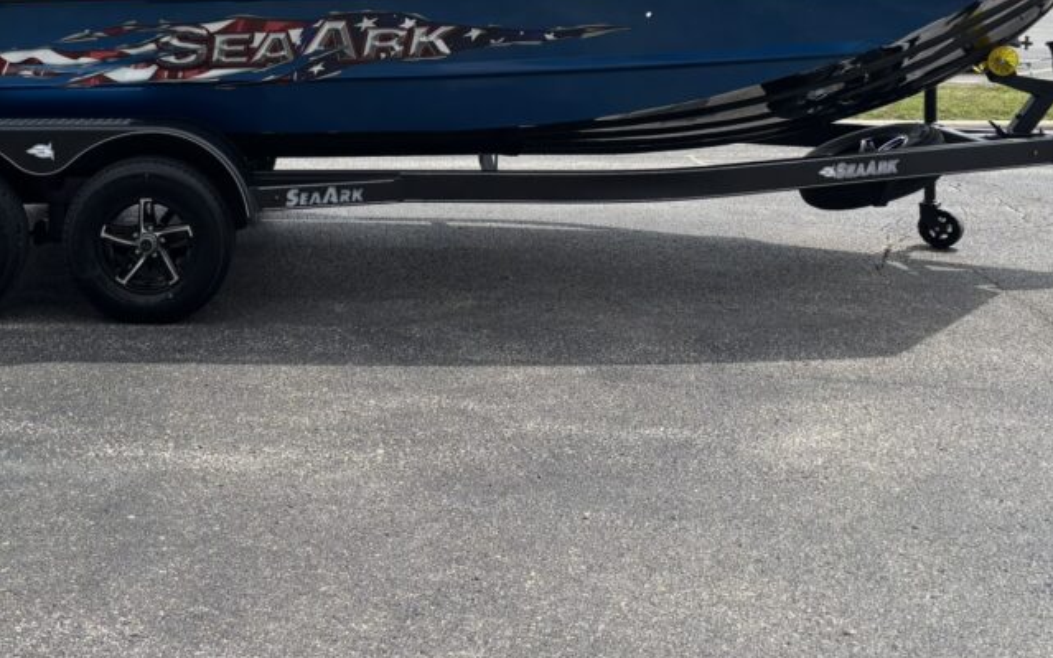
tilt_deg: -5.0
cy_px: 91
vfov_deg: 27.2
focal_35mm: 46
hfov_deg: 42.5
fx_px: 1320
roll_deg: -1.1
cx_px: 297
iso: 50
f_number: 1.6
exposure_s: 1/3534
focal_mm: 5.96
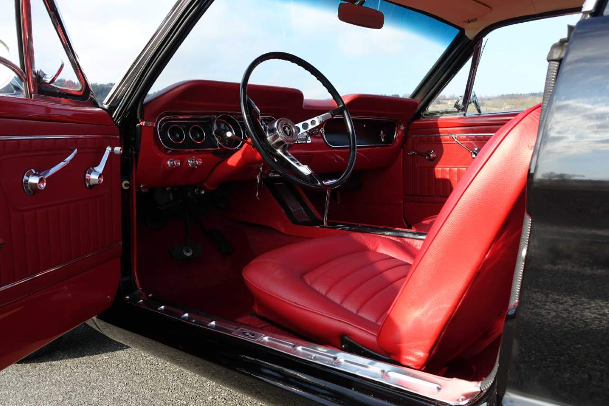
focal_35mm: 31
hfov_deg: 60.3
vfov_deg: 42.3
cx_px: 304
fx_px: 524
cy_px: 203
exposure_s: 1/250
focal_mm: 11.45
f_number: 4
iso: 125
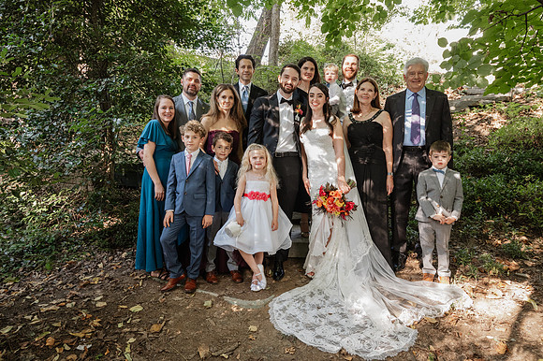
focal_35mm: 24
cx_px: 272
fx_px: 362
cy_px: 180
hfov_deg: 73.8
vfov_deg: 53.1
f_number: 7.1
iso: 2500
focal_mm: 24
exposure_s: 1/80
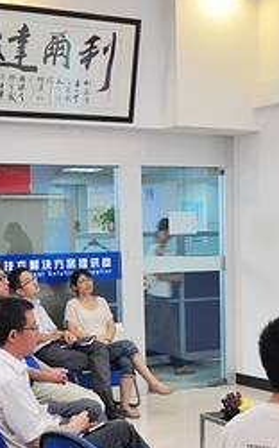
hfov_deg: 19.5
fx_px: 804
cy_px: 323
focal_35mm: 66
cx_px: 220
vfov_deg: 30.7
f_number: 3.5
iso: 250
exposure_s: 1/20
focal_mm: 18
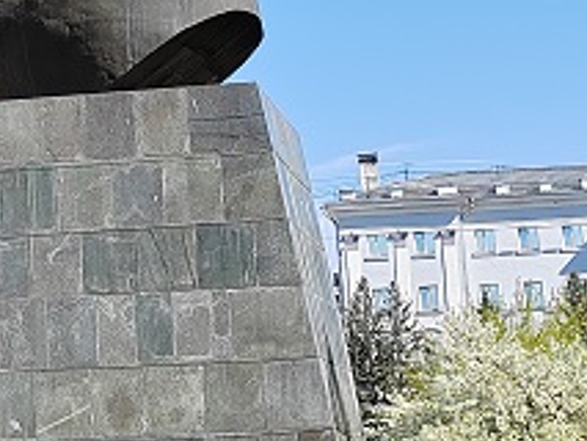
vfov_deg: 11.8
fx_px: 2121
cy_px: 7
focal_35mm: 125
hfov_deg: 15.4
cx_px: -41
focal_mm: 5.52
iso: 100
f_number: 1.9
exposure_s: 1/1000
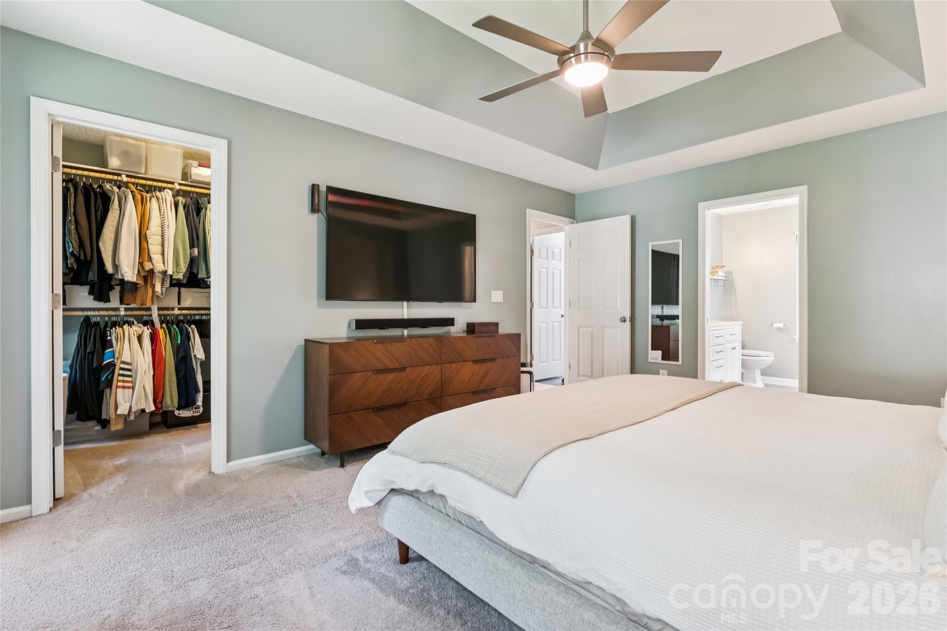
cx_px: 474
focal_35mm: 17
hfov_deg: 94.0
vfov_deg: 71.1
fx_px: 442
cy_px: 316
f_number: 13
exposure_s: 2
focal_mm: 16.8
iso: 100
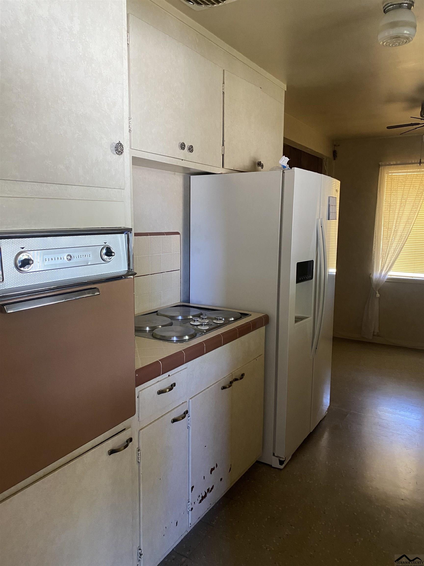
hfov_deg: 53.1
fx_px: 425
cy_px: 283
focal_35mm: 26
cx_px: 212
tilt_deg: -8.4
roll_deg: -0.3
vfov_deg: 67.3
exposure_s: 1/60
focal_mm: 4.25
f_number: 1.8
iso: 250
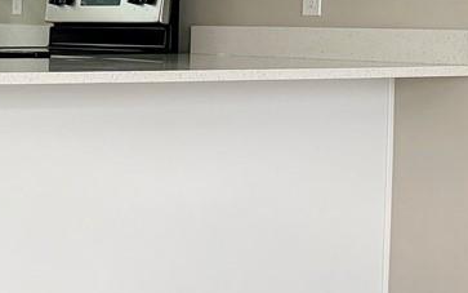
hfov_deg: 17.5
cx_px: -124
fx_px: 1429
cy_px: 125
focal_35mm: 112
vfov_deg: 11.7
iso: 200
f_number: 1.78
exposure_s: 1/102
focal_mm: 6.76
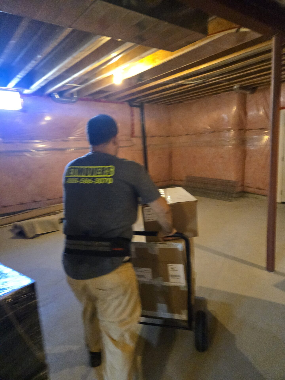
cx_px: 142
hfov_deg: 58.9
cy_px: 190
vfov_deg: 73.9
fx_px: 252
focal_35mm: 23
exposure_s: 1/60
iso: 1600
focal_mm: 5.4
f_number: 1.8
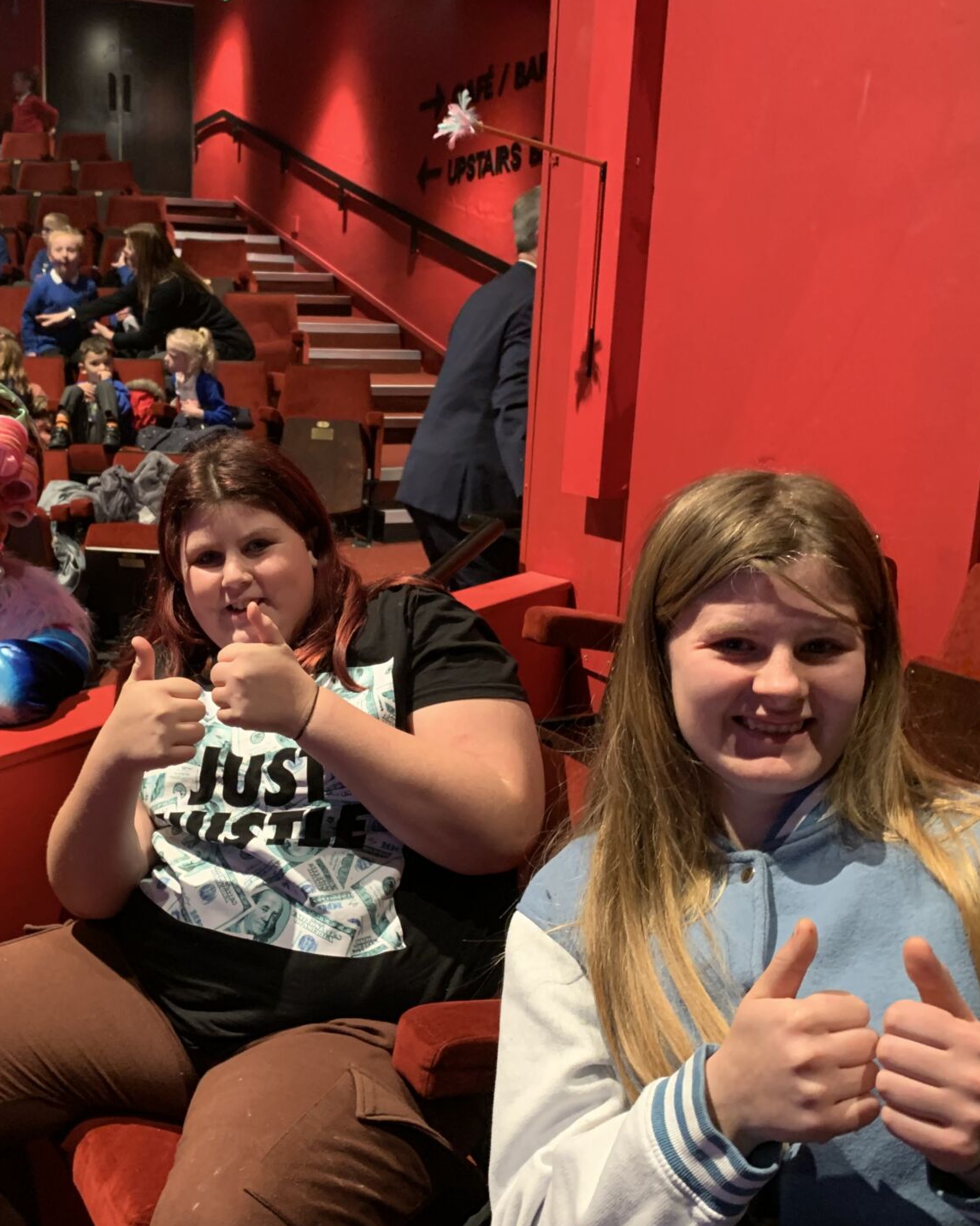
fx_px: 1233
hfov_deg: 42.6
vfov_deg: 52.9
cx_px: 306
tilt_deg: -11.8
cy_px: 612
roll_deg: -2.2
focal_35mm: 34
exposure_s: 1/47
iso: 400
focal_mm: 4.25
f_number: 1.8
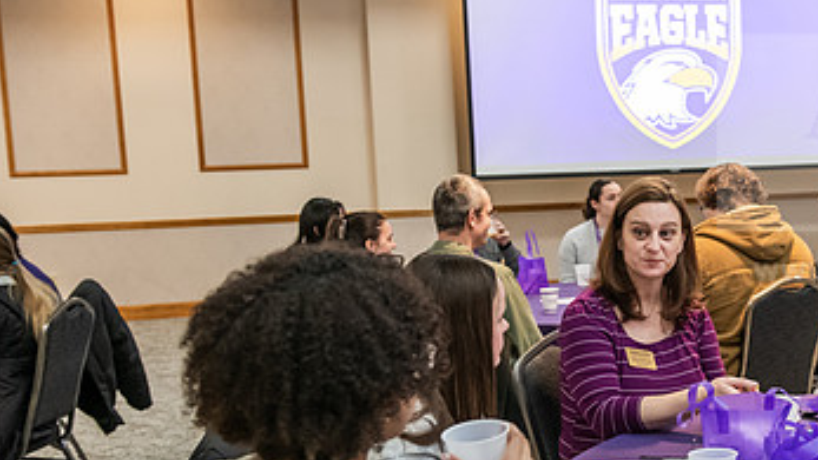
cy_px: 320
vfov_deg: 21.3
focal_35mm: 56
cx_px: 646
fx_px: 1214
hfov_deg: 36.1
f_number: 3.5
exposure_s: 1/125
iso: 2500
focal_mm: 32
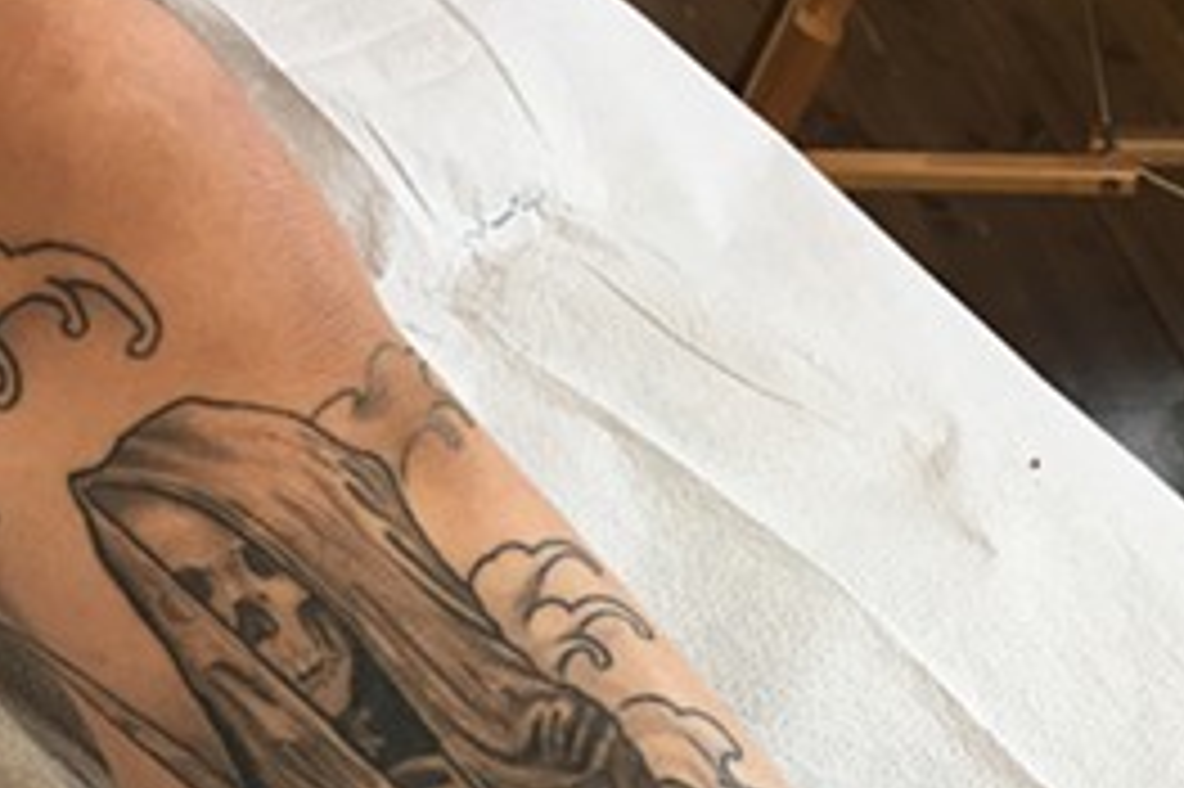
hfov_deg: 36.2
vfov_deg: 22.4
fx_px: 1808
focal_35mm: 55
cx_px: 518
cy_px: 977
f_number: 2.2
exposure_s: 1/30
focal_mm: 4.2
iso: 32
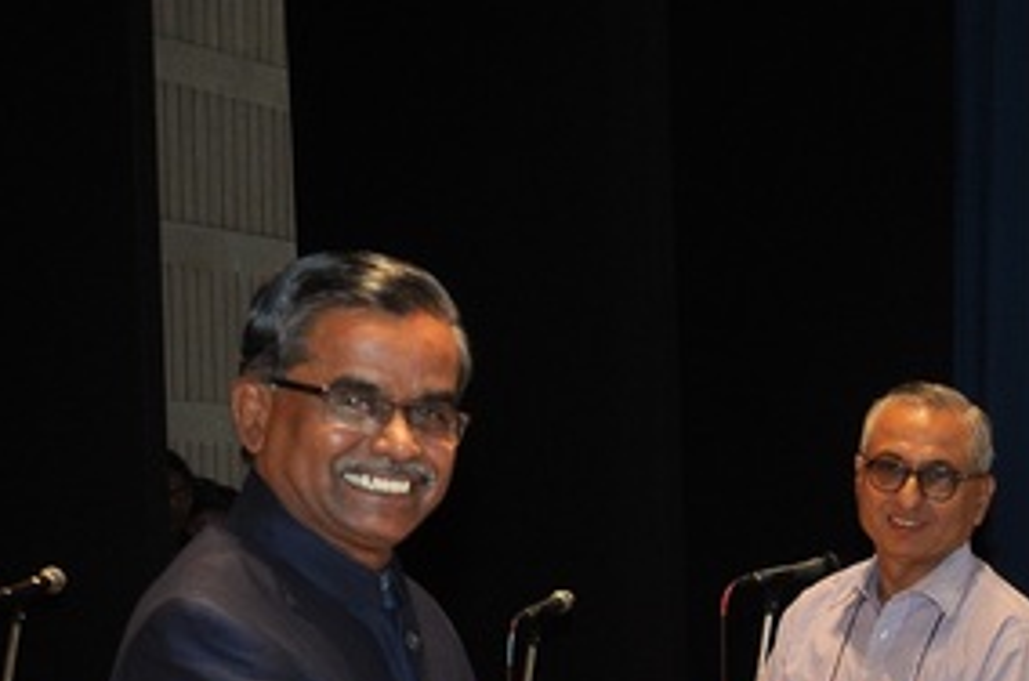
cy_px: 828
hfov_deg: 20.8
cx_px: 1156
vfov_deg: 14.2
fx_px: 2652
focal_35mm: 93
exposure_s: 1/125
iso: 500
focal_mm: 22
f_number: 5.6
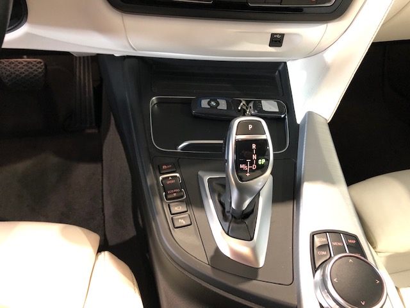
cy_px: 154
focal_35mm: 28
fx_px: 332
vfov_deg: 49.7
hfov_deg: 63.4
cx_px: 205
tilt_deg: -47.2
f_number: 1.8
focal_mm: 3.99
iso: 100
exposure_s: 1/8
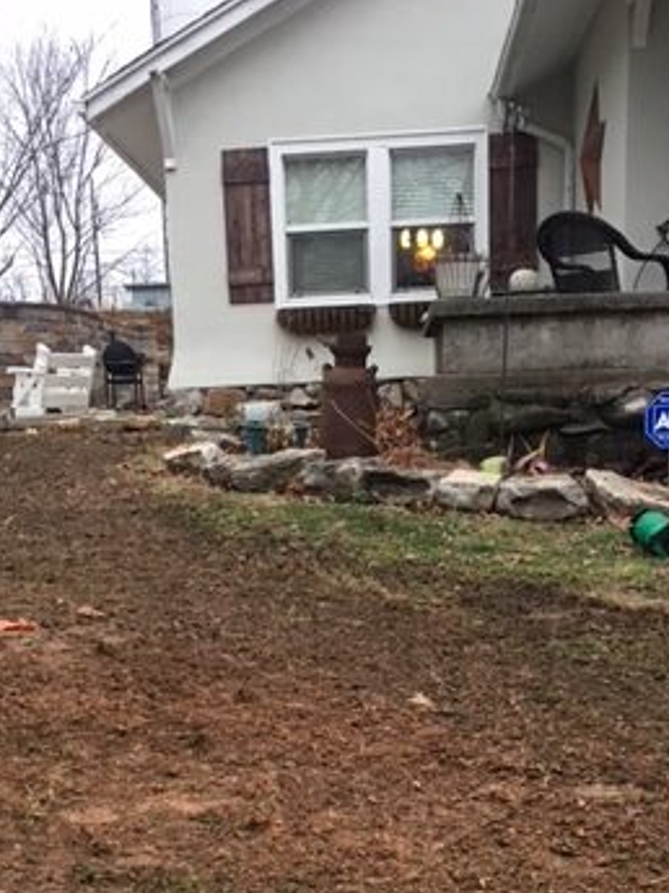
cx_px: 272
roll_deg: +2.5
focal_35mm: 54
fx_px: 1391
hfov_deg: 27.0
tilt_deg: -13.3
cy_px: 781
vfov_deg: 33.9
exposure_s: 1/15
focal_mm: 4.15
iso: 50
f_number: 2.2
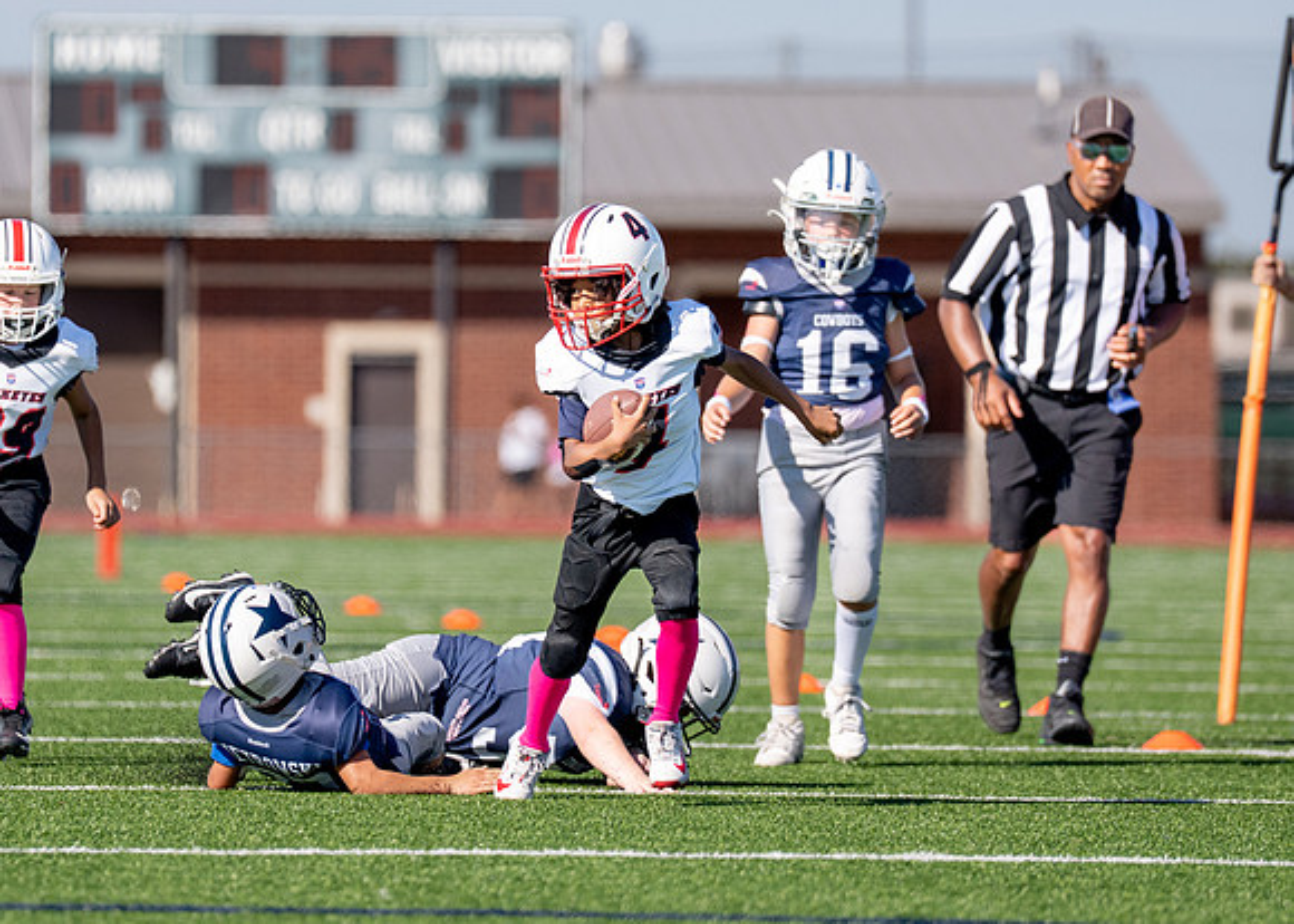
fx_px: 13414
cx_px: 660
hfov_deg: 5.5
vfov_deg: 3.9
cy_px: 387
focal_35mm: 365
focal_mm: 200
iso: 320
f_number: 2.8
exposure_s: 1/6400
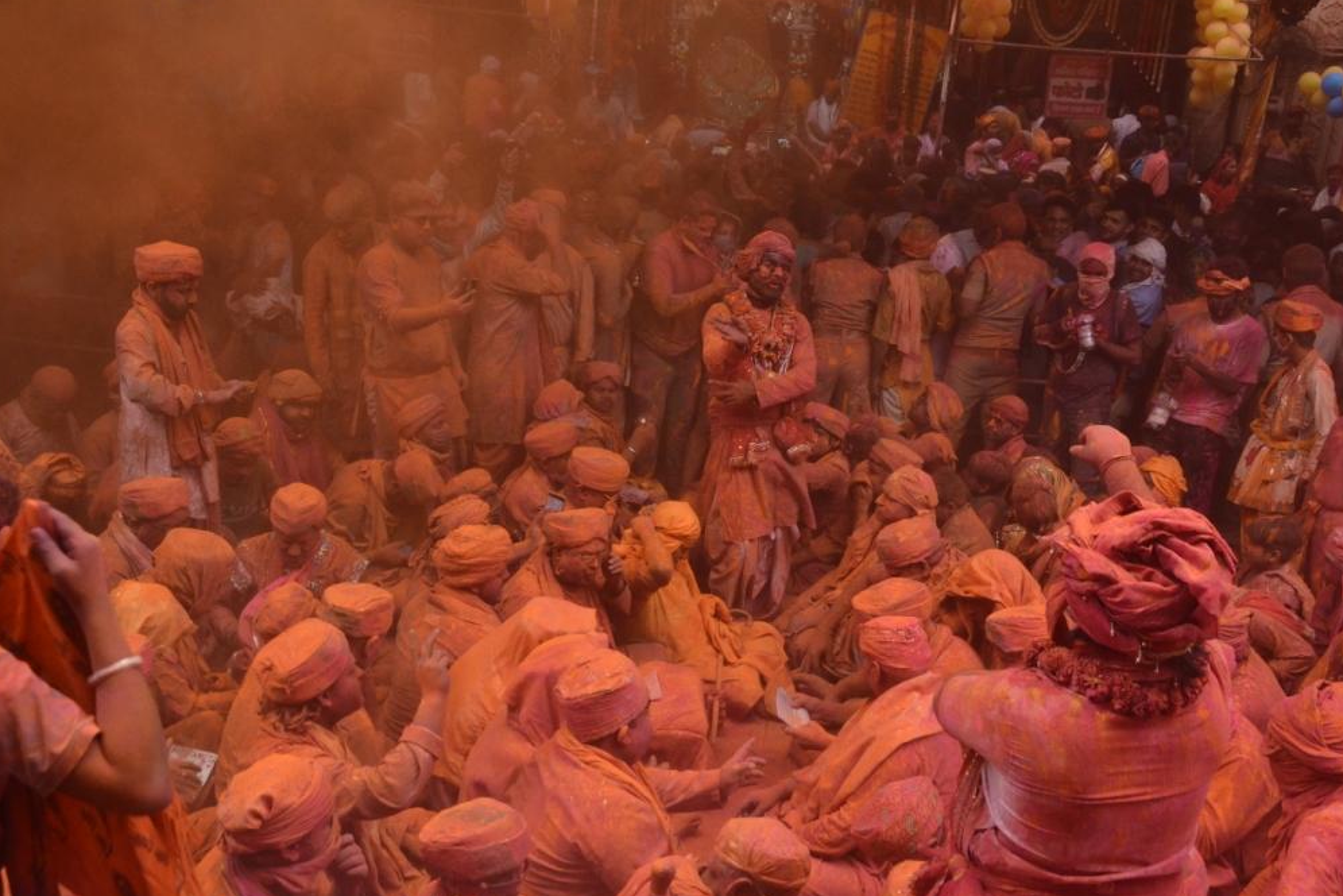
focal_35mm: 40
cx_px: 678
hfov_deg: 48.5
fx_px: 1492
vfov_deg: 33.4
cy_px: 444
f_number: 8
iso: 1600
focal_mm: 26
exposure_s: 1/160
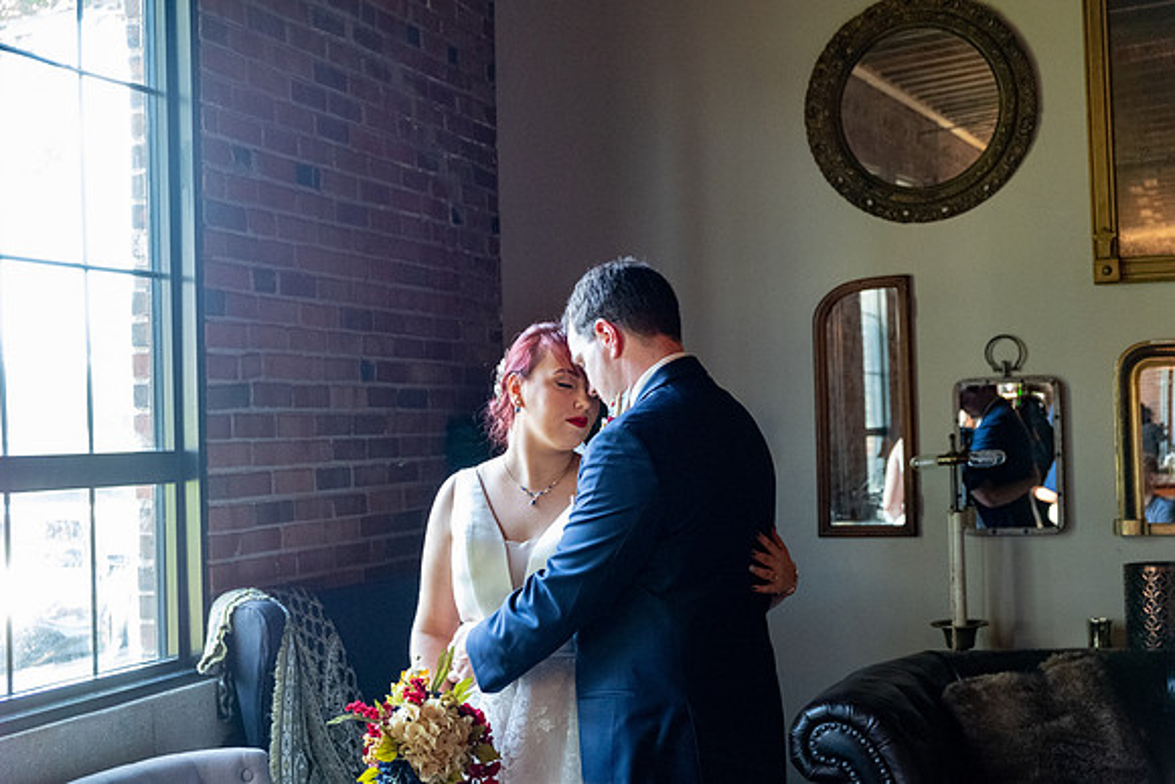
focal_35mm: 54
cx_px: 588
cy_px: 392
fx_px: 1763
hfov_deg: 36.9
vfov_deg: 25.1
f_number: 3.6
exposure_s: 1/200
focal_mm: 35.8
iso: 3200
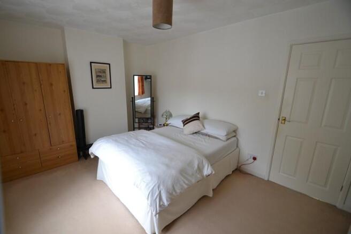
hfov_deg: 100.4
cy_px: 117
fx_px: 146
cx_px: 176
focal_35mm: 15
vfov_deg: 77.3
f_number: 4
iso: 400
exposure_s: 1/60
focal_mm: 10
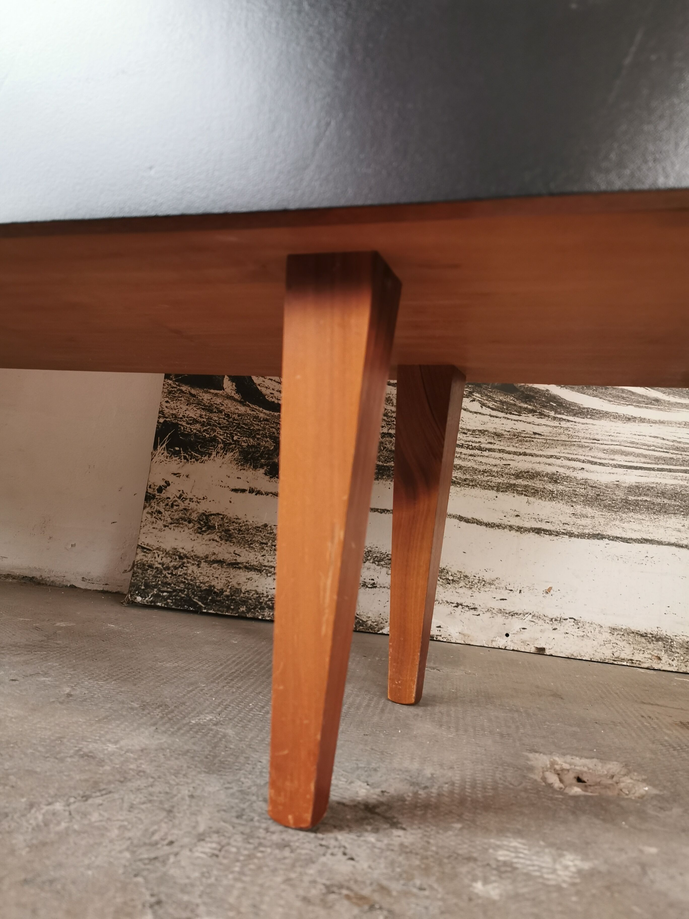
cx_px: 344
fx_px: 717
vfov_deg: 65.3
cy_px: 460
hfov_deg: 51.4
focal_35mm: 27
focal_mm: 5.56
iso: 320
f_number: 1.6
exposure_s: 1/40
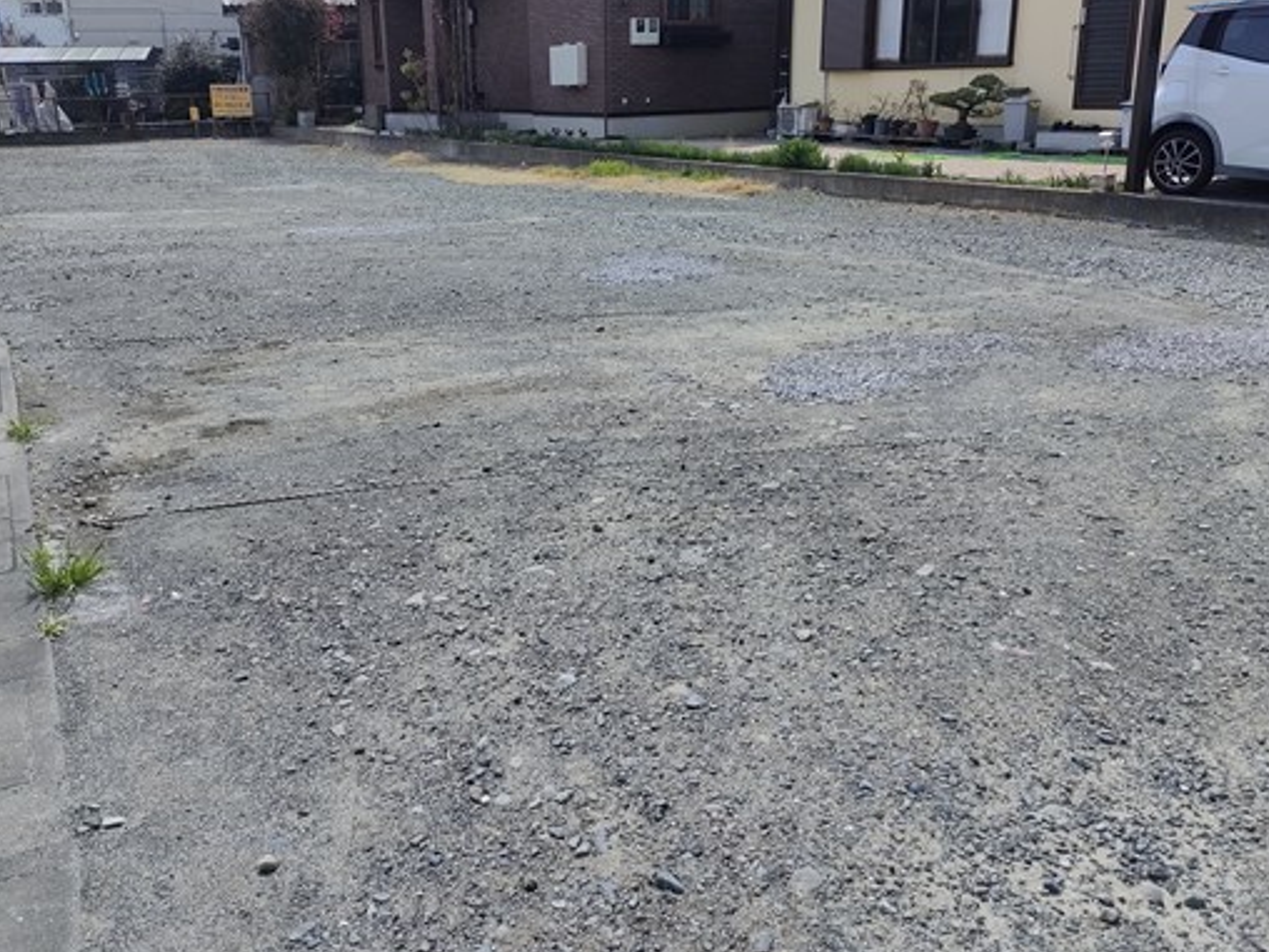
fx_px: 1246
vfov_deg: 41.7
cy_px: 425
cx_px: 590
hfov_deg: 53.9
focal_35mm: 34
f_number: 1.7
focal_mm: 4.73
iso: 100
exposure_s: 1/1948
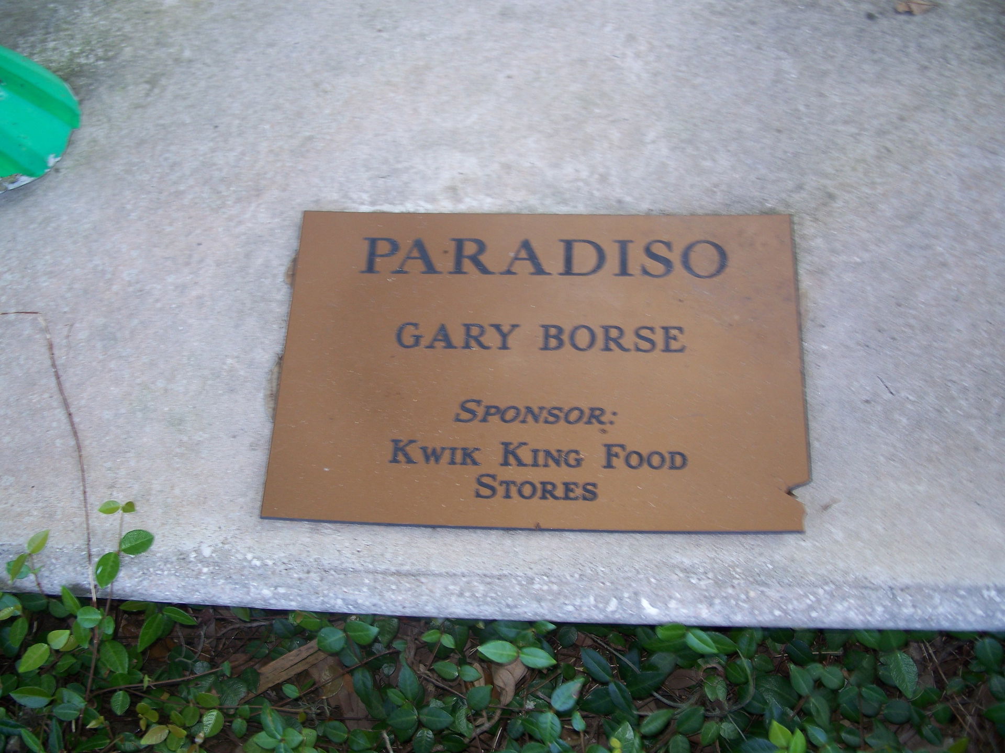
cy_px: 376
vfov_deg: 38.7
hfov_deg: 50.1
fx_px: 1074
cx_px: 502
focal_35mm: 37
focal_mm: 7.8
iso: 80
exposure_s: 1/60
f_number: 2.8
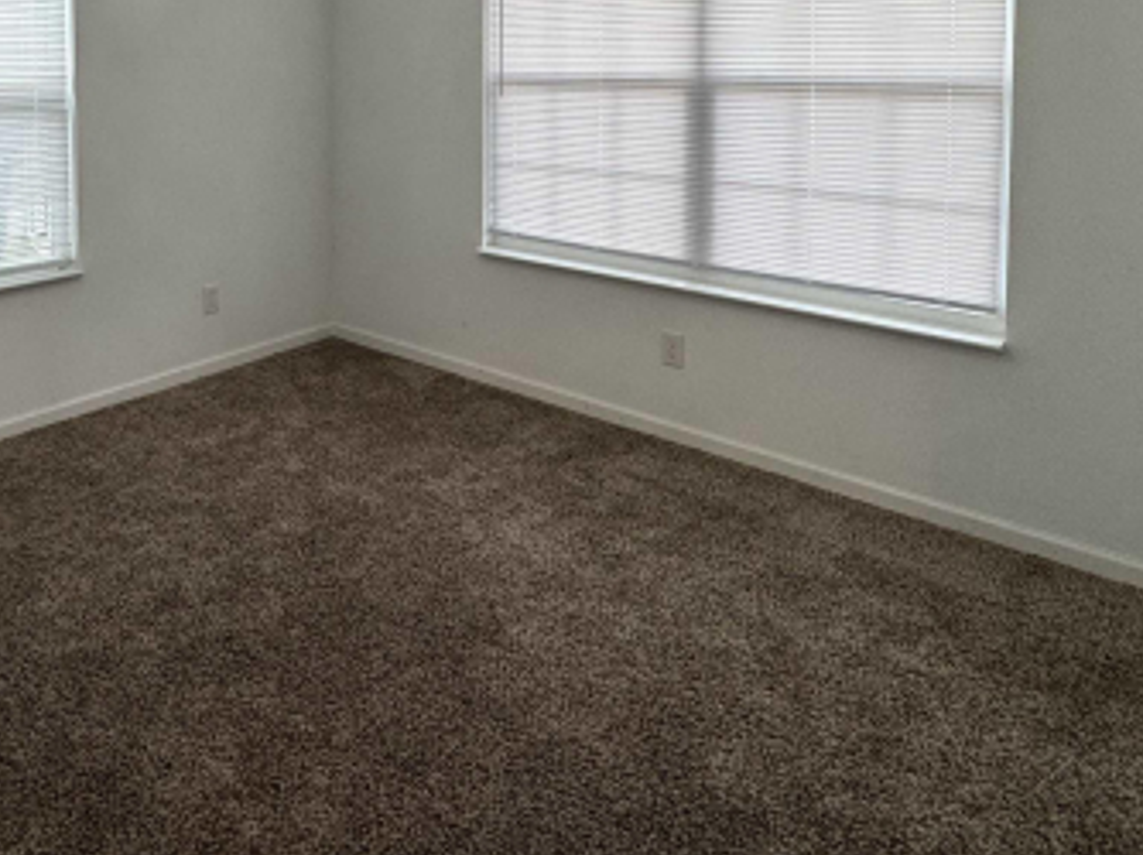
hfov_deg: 60.6
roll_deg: -0.3
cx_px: 310
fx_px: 924
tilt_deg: -3.4
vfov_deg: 45.5
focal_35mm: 28
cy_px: 103
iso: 100
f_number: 2.2
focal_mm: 2.22
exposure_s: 1/120
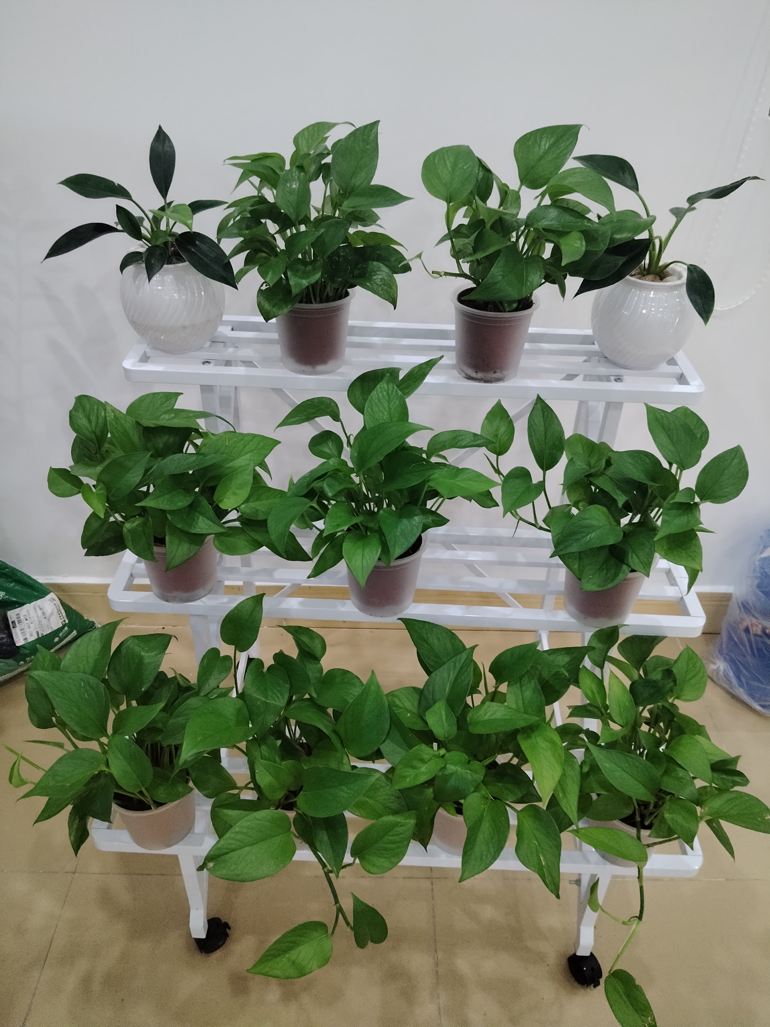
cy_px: 514
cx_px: 385
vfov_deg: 67.3
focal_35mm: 26
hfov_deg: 53.1
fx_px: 771
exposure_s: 1/33.3
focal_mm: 4.25
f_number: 1.8
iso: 715
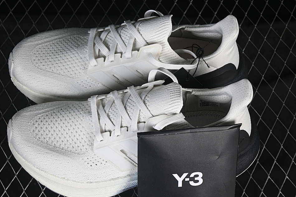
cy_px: 104
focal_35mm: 85
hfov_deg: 23.9
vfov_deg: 16.1
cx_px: 129
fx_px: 699
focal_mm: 50
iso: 160
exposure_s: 1/80
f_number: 7.1
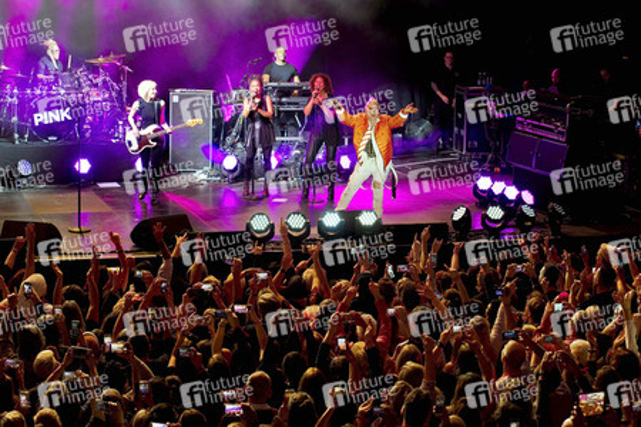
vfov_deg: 19.5
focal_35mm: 70
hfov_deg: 28.8
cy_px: 214
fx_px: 1246
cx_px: 320
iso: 1600
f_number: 4
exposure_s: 1/250
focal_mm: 70
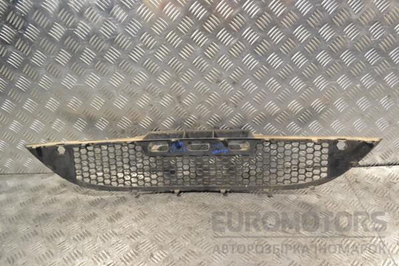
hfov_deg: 61.9
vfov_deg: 43.6
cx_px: 200
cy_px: 133
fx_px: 332
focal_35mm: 30
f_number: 8
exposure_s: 1/250
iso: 3200
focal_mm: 20
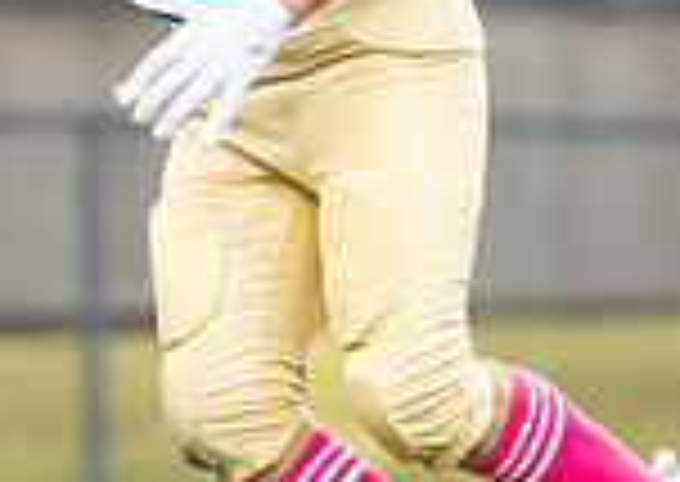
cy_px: -106
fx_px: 28583
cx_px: 391
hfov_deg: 1.4
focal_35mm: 1484
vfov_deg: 1.0
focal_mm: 200
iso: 500
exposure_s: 1/1000
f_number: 2.8
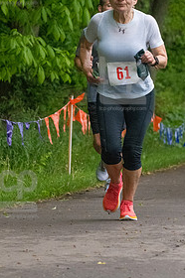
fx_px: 2419
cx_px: 123
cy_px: 83
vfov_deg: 6.6
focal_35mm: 313
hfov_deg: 4.4
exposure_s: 1/1250
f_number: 5.6
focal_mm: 130
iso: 6400
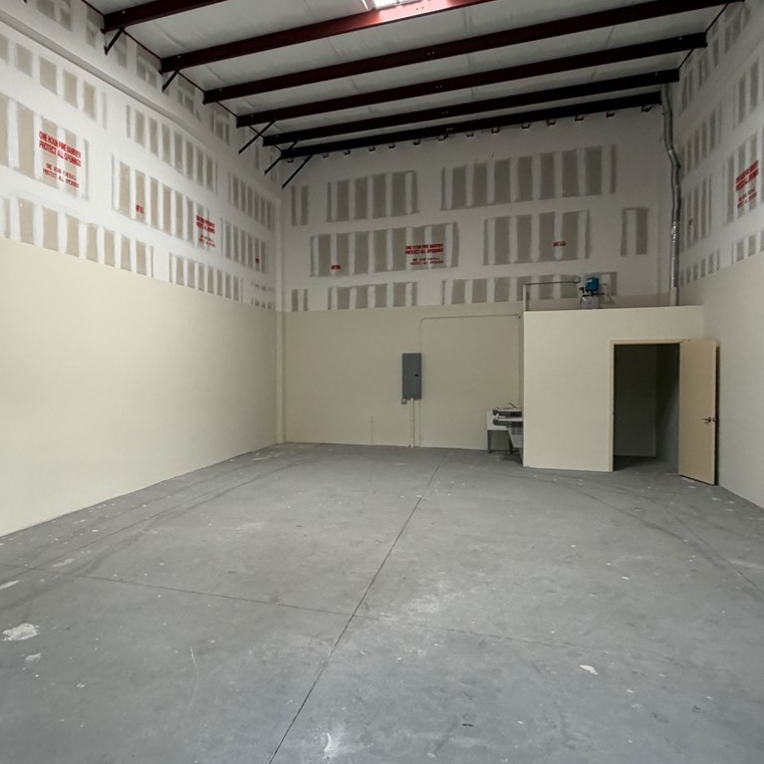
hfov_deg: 58.5
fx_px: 649
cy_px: 384
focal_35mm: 26
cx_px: 213
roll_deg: -0.1
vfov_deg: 60.9
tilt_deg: -1.3
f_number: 2.2
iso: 200
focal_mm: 2.22
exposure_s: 1/121
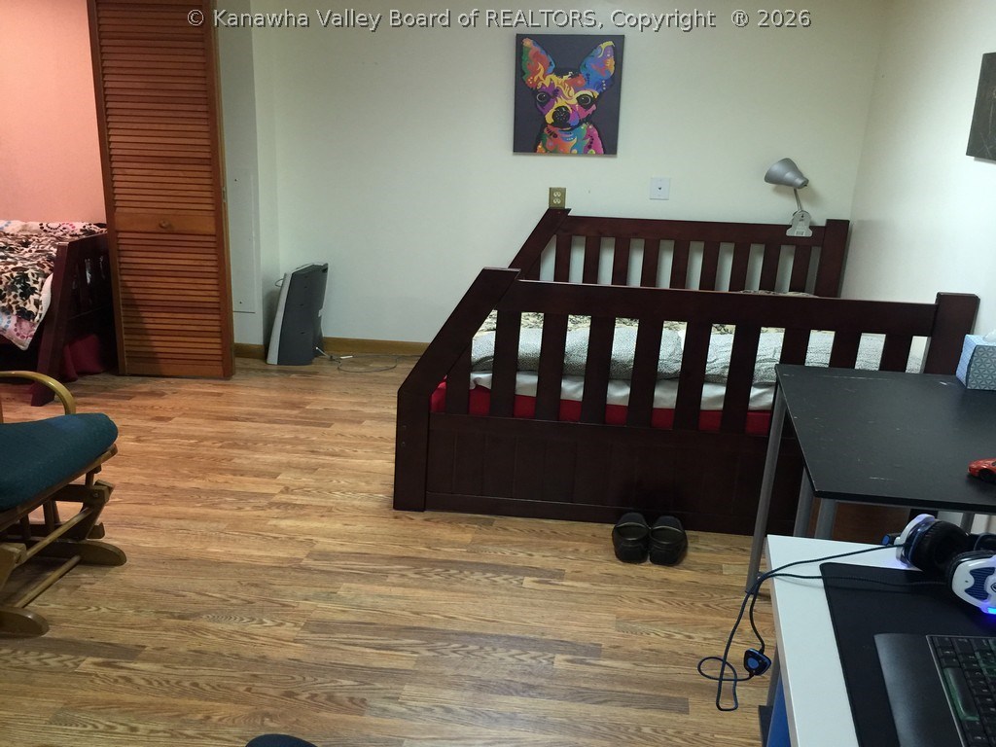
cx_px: 498
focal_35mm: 39
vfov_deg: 36.8
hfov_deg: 47.9
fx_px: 1122
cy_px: 374
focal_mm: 4.15
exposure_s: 1/15
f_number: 2.2
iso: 100
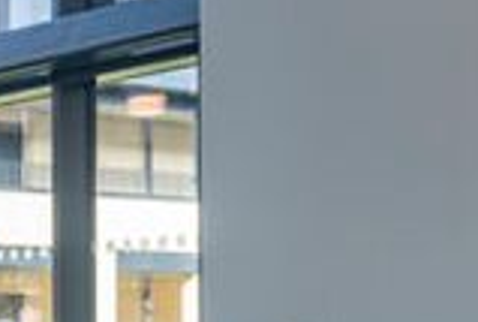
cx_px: -3
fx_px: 1531
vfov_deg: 11.1
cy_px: 602
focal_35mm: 115
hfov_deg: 17.3
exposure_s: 1/5
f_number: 16
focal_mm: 24
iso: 100
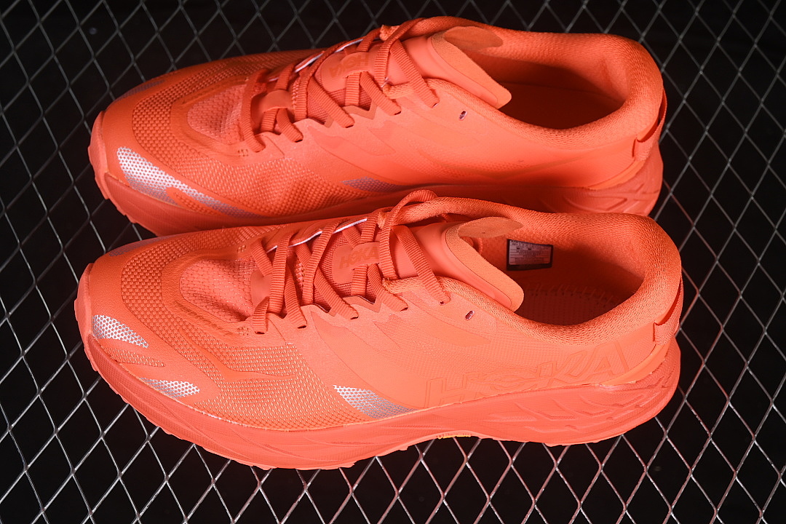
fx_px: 1637
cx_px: 393
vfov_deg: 18.2
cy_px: 262
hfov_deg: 27.0
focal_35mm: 75
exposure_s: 1/80
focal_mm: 50
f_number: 7.1
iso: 160
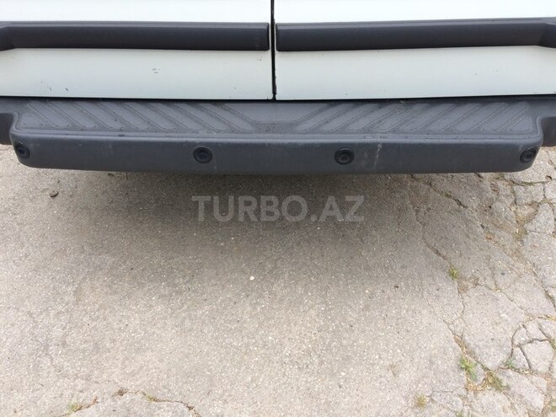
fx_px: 466
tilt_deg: -41.8
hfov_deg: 61.7
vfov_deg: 48.2
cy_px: 208
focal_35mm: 29
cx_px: 278
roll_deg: +0.5
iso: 32
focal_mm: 4.15
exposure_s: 1/215
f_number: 2.2
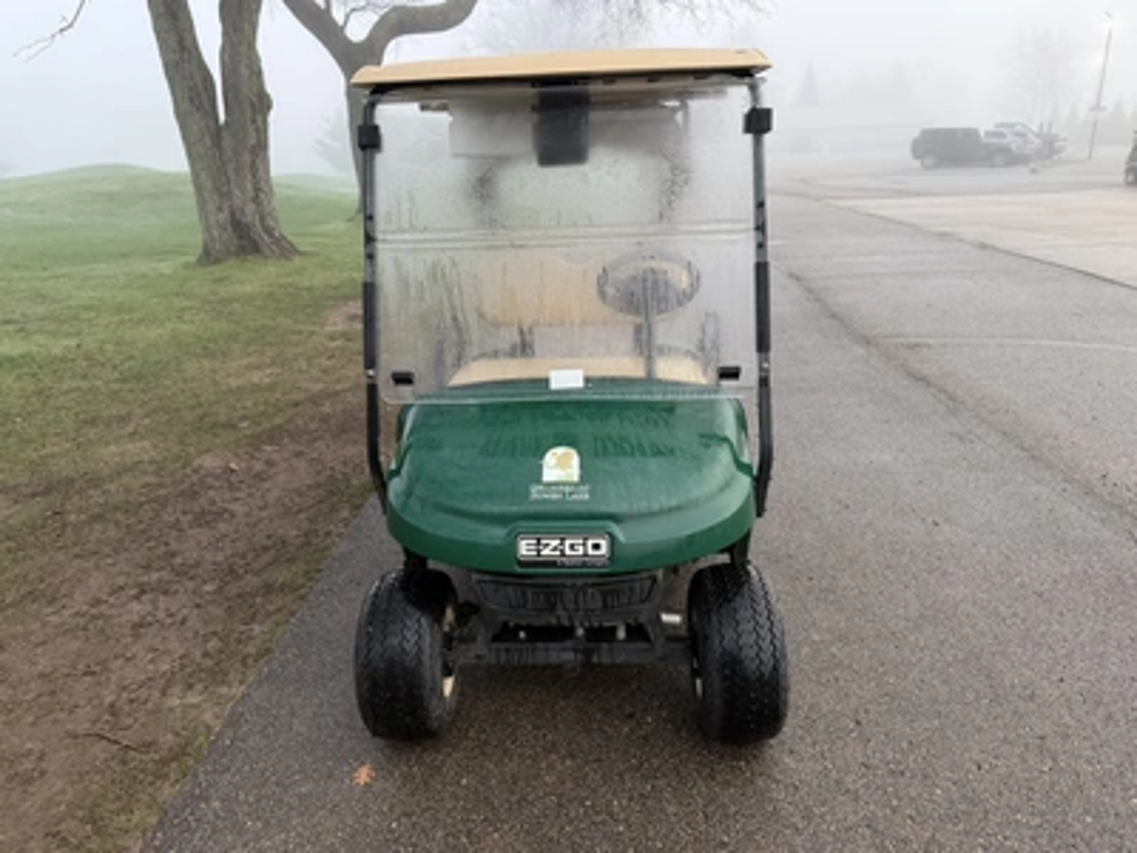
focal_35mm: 24
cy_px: 426
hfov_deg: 71.6
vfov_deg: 56.8
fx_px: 788
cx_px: 568
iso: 100
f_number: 1.78
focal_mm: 6.76
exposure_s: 1/488
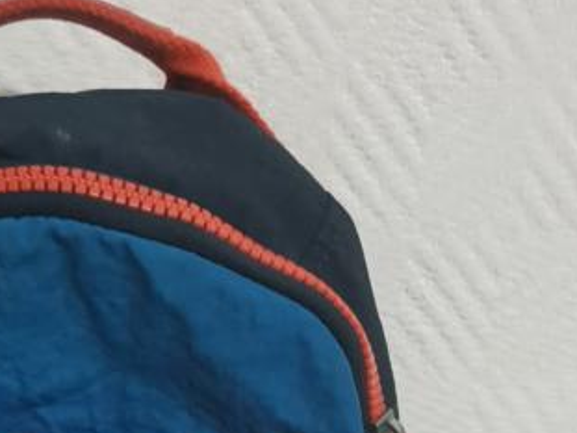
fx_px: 1283
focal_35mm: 77
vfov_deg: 18.0
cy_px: 543
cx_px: 24
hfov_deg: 24.4
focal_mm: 4.2
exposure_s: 1/10
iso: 500
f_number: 1.7
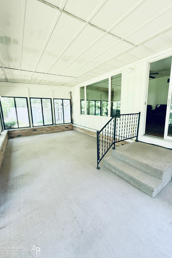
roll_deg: +1.3
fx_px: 108
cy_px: 128
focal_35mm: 15
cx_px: 93
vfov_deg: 100.4
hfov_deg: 77.2
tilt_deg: -11.4
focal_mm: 2.22
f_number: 2.2
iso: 200
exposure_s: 1/121
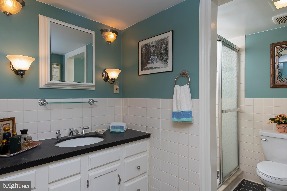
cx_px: 144
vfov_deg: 61.9
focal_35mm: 20
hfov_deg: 84.0
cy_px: 96
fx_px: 159
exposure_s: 1/60
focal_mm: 20
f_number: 8
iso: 320
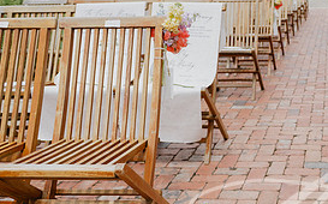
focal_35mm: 52
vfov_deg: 24.8
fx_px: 464
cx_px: 308
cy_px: 91
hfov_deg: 36.0
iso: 400
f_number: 2.8
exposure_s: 1/6400
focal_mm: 24
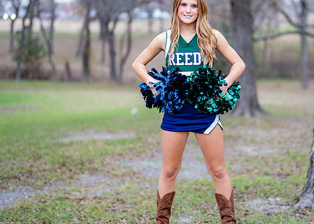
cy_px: 87
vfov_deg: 18.3
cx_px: 203
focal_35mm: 78
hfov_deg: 25.4
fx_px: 695
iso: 800
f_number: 1.2
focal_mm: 50
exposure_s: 1/400
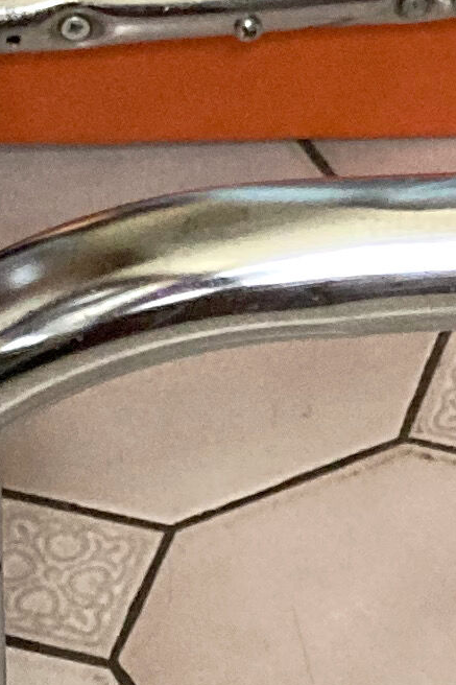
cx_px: 1041
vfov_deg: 11.5
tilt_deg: -45.5
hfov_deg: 7.3
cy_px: 457
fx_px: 3403
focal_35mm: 179
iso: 320
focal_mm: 3.99
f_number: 1.8
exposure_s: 1/60
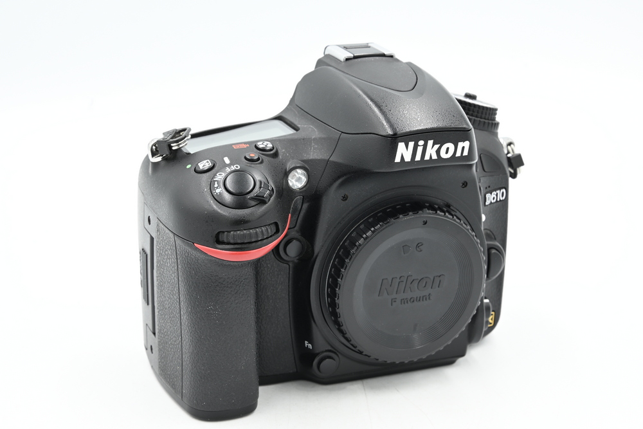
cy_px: 214
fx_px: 1179
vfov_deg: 20.6
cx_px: 322
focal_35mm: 66
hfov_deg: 30.5
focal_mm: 66
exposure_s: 1/15
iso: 200
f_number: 14
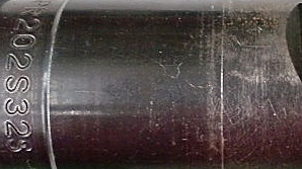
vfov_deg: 14.7
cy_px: 51
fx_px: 656
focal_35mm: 82
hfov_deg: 25.3
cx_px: 254
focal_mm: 6.3
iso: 250
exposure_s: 1/60
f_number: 3.1
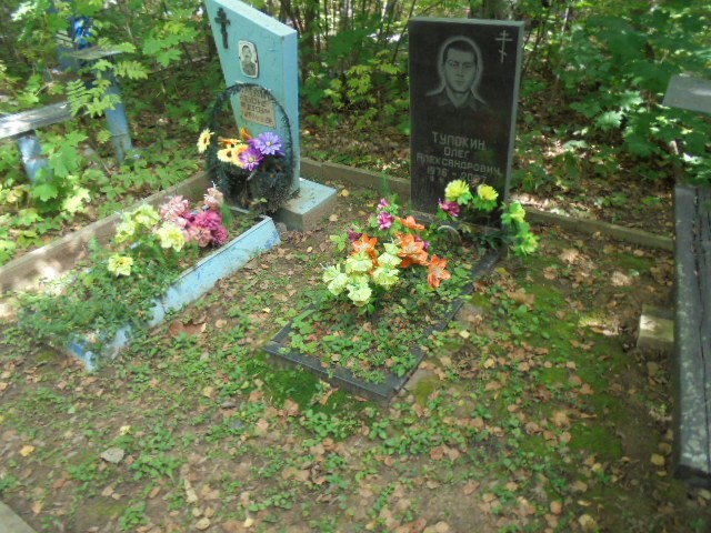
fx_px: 534
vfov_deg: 53.1
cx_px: 356
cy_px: 266
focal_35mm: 26
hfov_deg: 67.3
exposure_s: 1/60
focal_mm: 4.6
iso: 100
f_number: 3.5
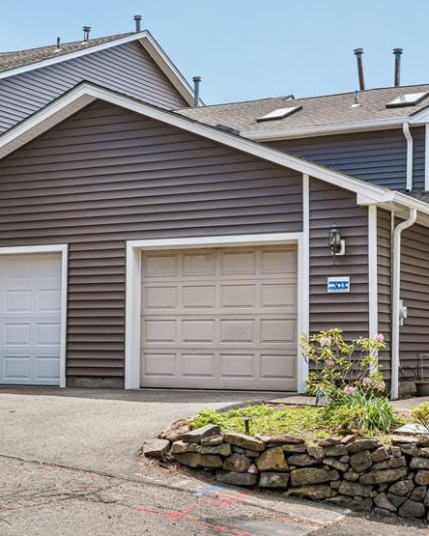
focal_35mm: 64
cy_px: 267
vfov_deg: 29.6
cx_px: 204
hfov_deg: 23.8
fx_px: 1016
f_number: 8
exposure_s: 1/400
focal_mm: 37
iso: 125
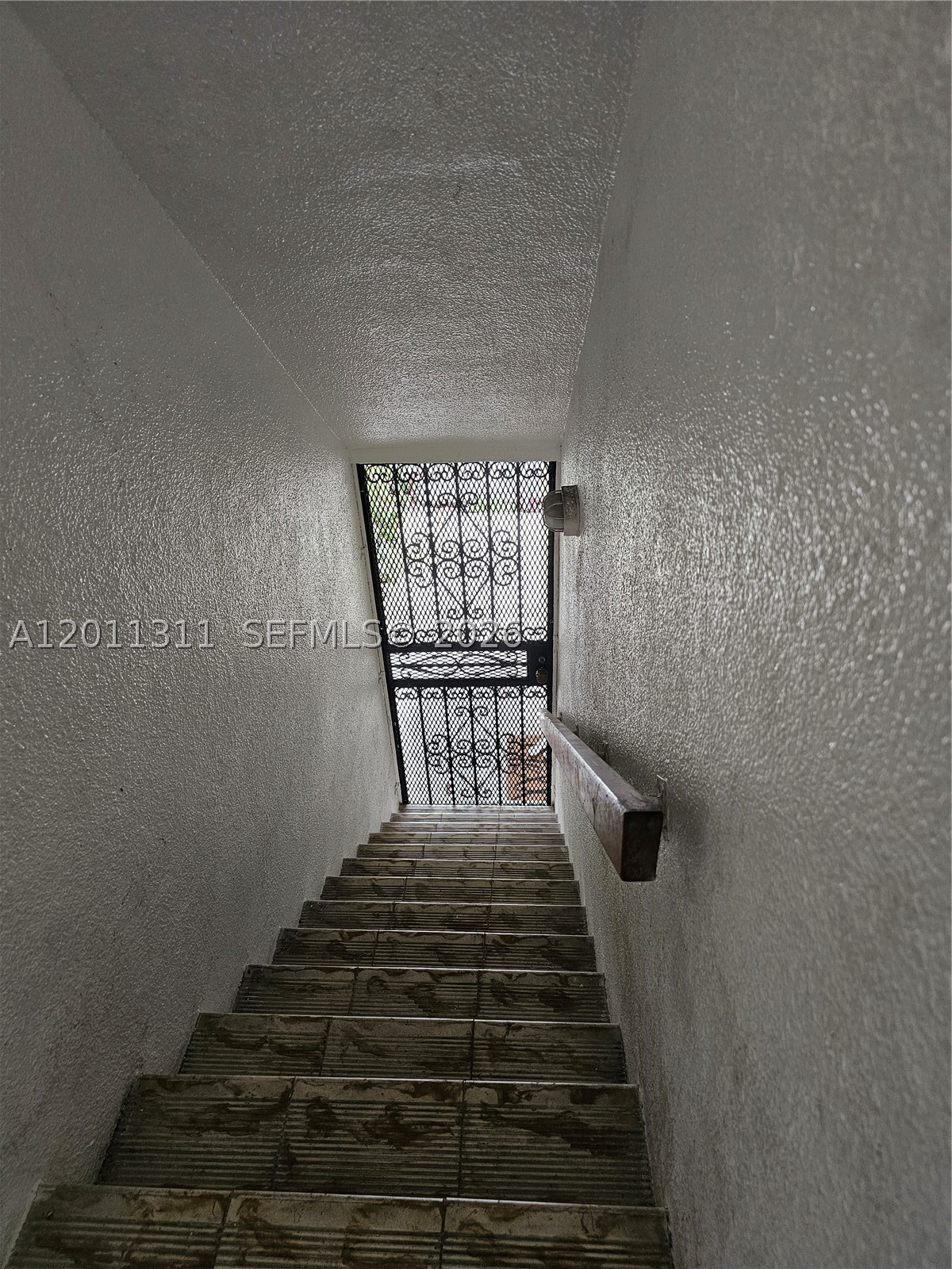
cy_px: 634
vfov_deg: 73.9
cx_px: 476
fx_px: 843
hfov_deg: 58.9
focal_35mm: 23
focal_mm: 6.3
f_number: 1.7
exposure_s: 1/120
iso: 320
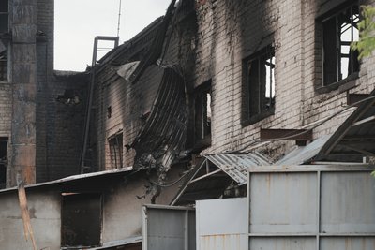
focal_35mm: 190
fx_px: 1980
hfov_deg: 10.8
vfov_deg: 7.2
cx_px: 188
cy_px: 125
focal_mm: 190
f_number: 7.1
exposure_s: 1/125
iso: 100
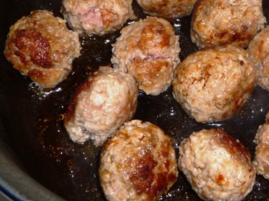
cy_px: 35
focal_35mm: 91
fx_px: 707
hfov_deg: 21.3
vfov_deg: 16.1
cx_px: 215
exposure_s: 1/30
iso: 100
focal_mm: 9.3
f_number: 4.3
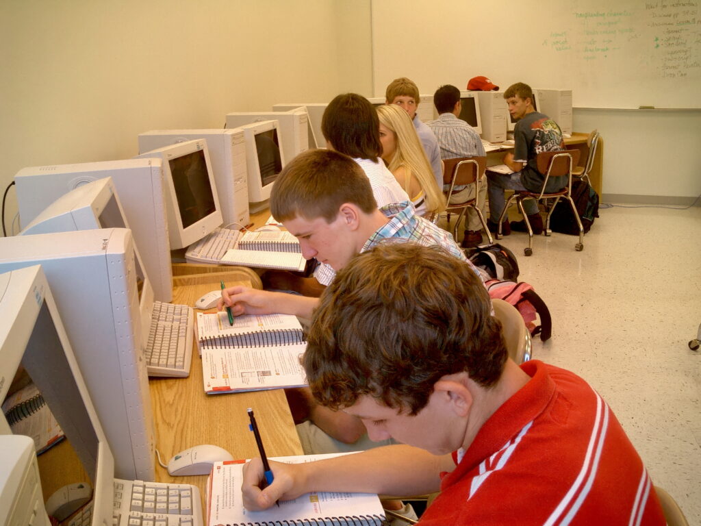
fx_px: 709
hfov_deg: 52.6
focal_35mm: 35
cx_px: 350
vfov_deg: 40.7
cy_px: 263
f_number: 4.2
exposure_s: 1/60
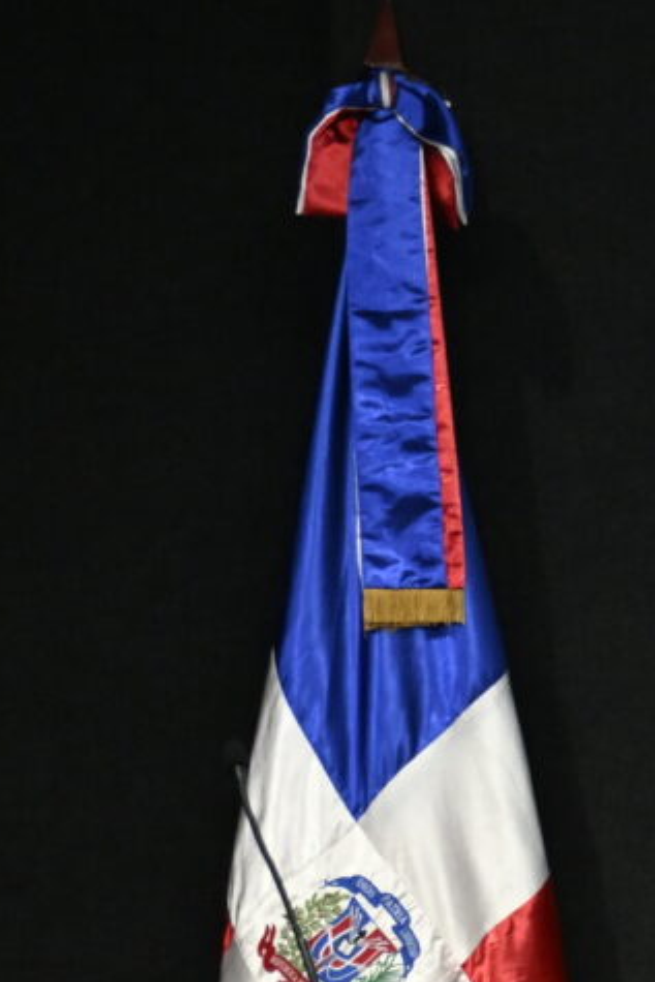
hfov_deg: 5.2
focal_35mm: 248
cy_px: 1545
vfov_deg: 8.1
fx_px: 6763
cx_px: 2182
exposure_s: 1/200
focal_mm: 46
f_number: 2.8
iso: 1600
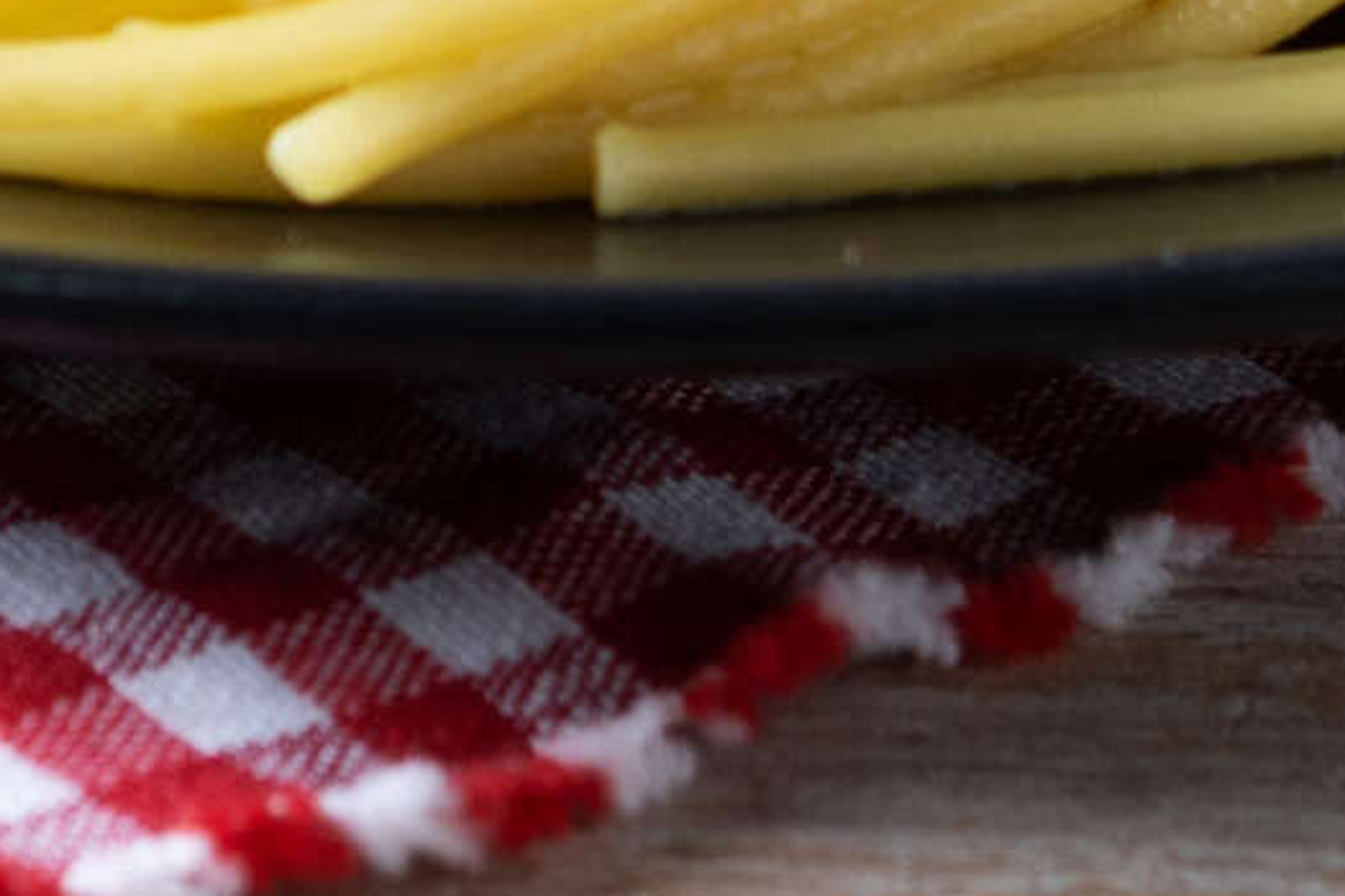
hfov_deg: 4.0
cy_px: -973
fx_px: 19202
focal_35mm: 514
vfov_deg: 2.7
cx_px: 266
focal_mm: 60
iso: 125
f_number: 4.5
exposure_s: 1/200
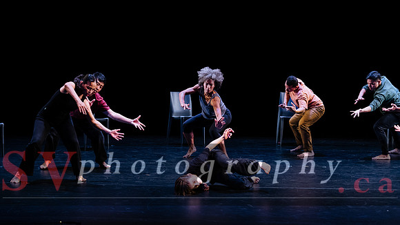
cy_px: 101
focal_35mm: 81
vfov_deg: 15.0
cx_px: 180
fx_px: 854
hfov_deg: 26.3
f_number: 2.8
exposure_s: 1/200
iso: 1600
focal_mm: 70
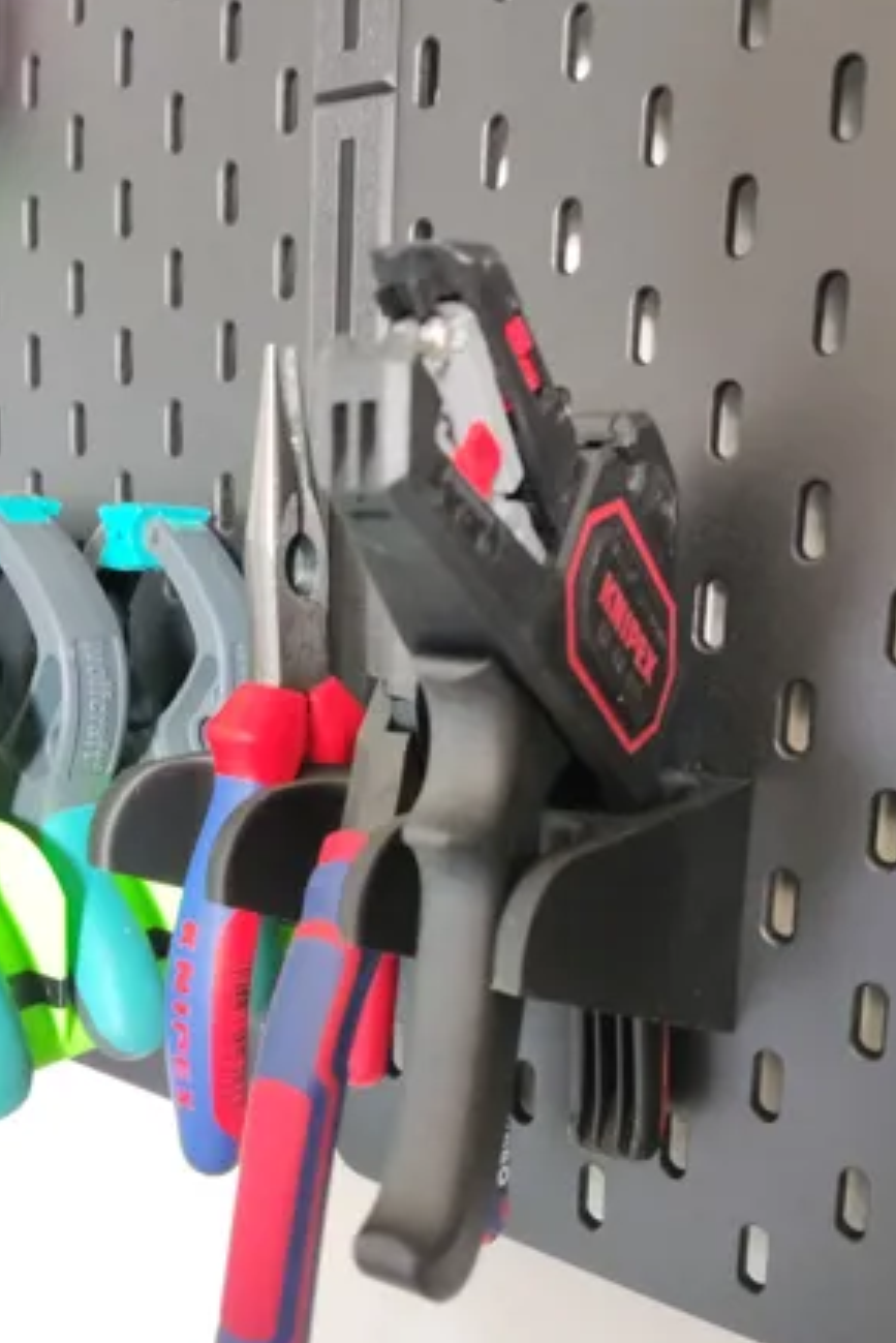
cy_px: 709
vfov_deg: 58.7
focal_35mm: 32
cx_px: 443
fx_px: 1194
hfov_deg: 41.1
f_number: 1.79
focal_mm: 4.71
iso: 852
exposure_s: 1/17
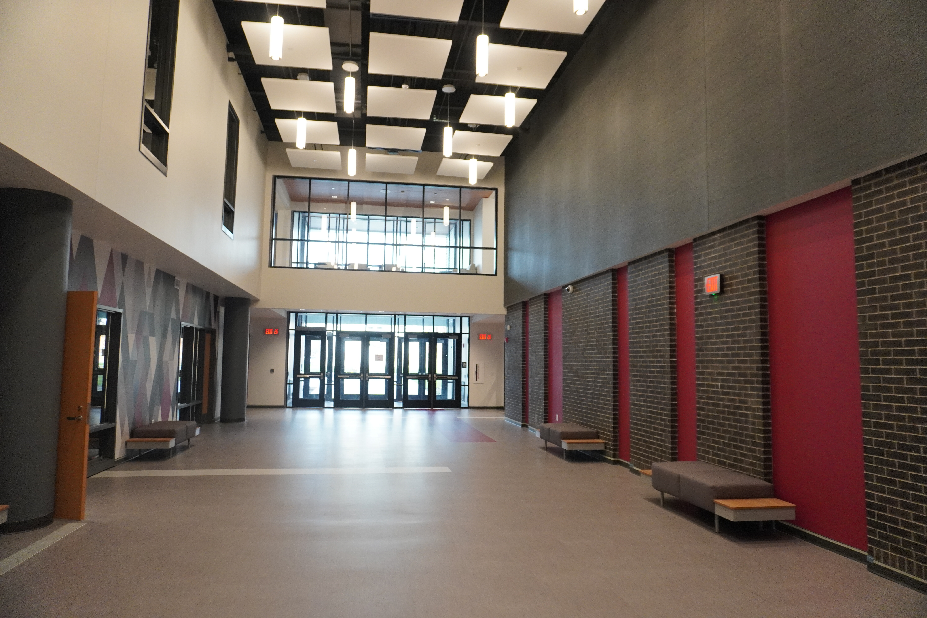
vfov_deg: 53.1
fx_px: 618
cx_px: 464
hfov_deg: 73.7
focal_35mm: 24
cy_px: 309
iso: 1600
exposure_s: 1/160
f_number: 3.5
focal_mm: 16
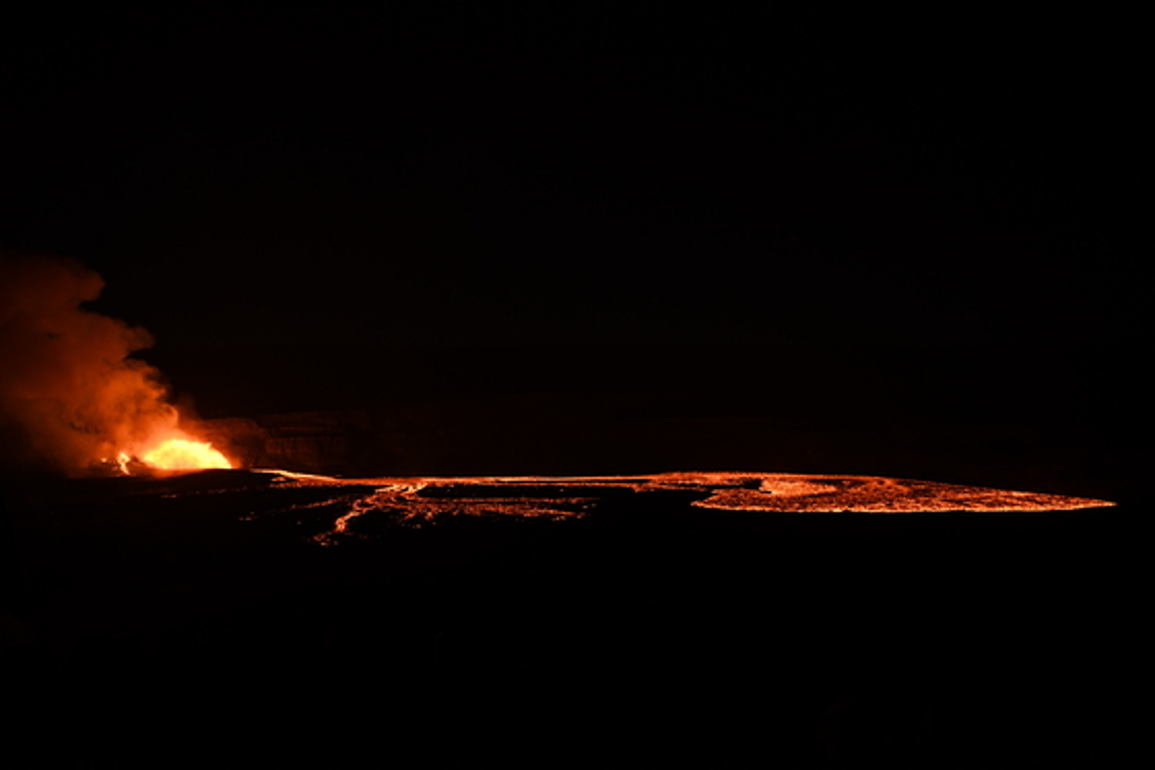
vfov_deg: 47.9
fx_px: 866
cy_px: 385
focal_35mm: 27
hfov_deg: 67.4
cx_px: 578
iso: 1250
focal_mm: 18
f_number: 3.5
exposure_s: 1/80
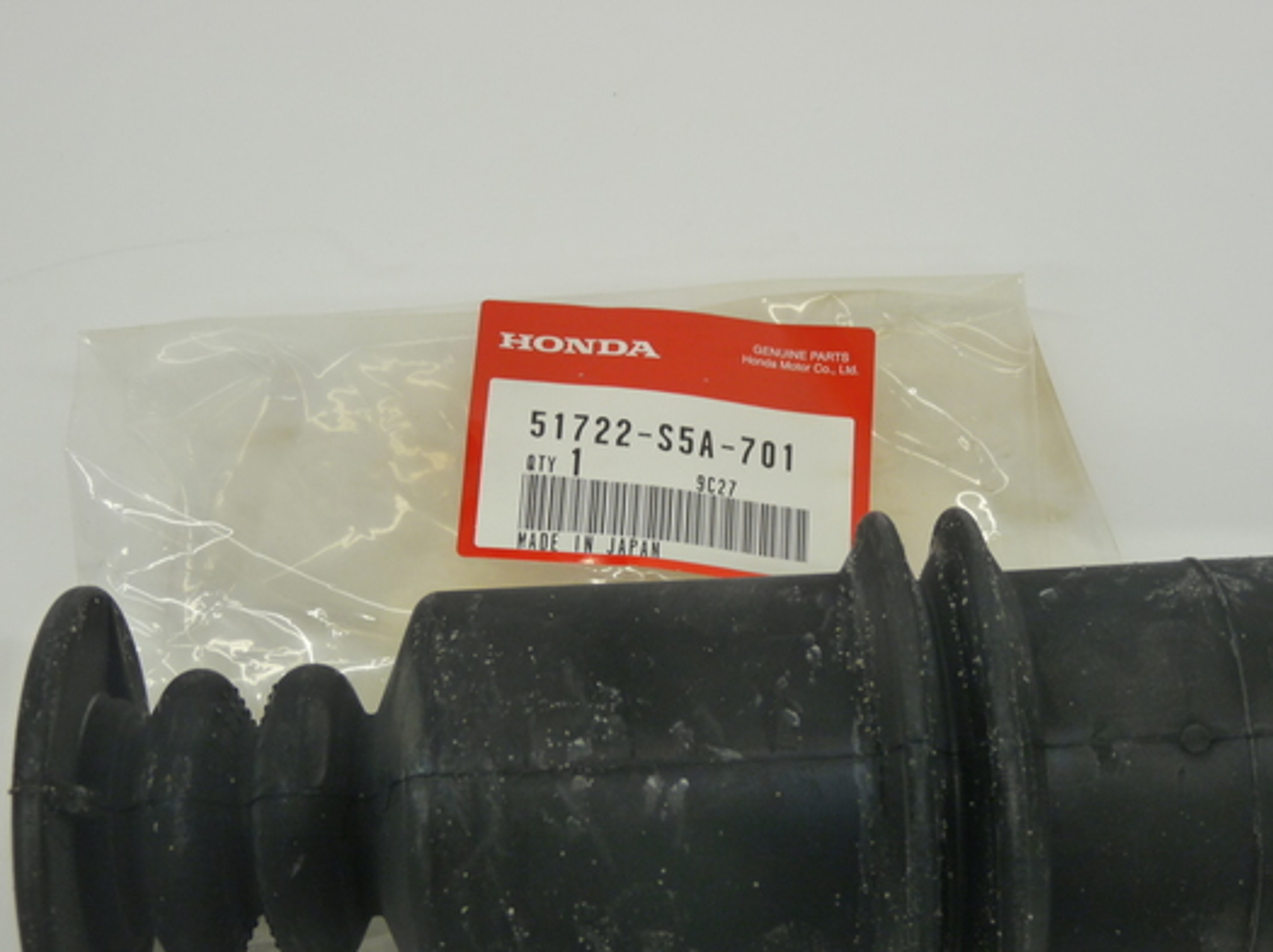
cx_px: 677
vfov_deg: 24.0
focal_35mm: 61
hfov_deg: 31.7
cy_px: 579
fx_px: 2242
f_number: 3.2
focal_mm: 9
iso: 160
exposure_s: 1/40
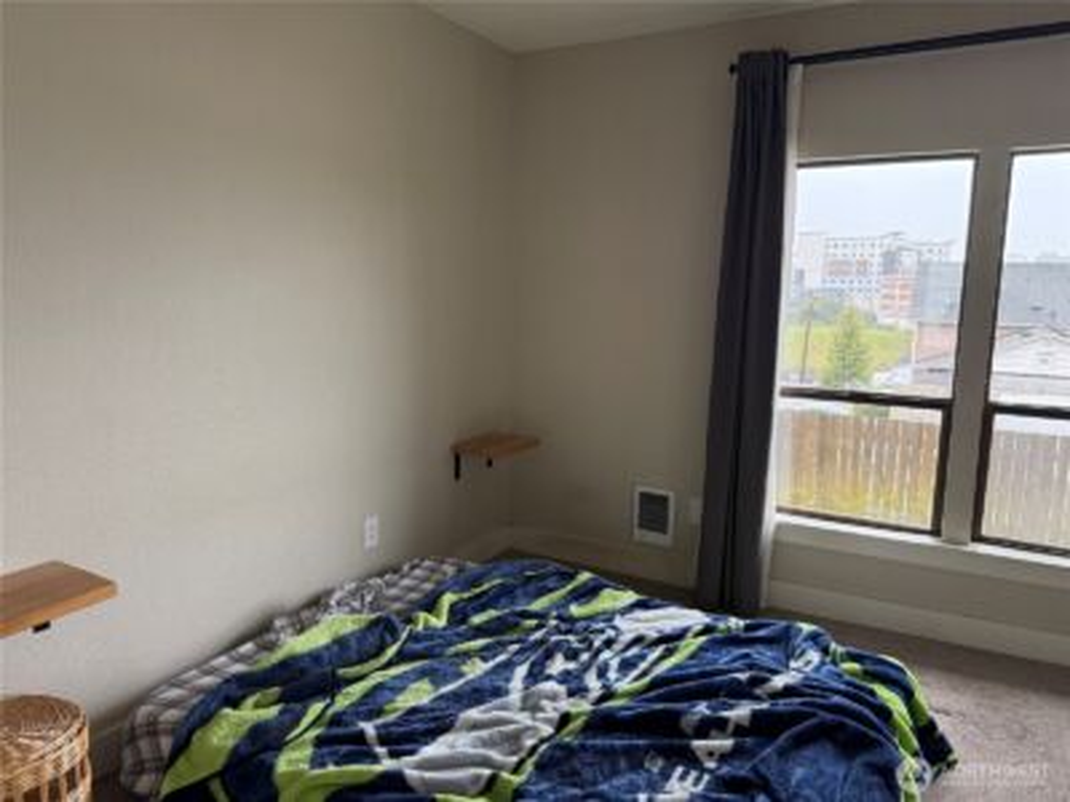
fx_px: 742
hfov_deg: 71.6
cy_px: 401
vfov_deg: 56.8
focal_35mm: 24
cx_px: 535
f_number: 1.78
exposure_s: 1/98
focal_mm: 6.76
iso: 200
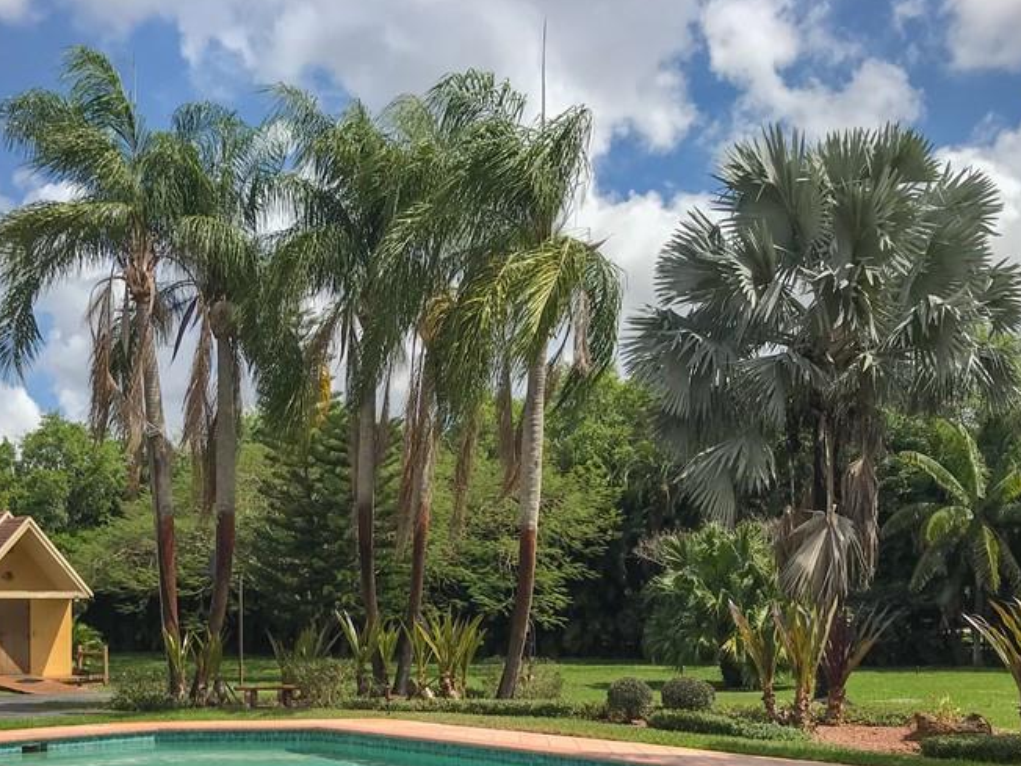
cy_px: 591
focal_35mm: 44
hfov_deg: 42.9
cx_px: 485
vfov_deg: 32.2
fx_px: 1298
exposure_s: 1/3546
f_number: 1.8
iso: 20
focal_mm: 3.99
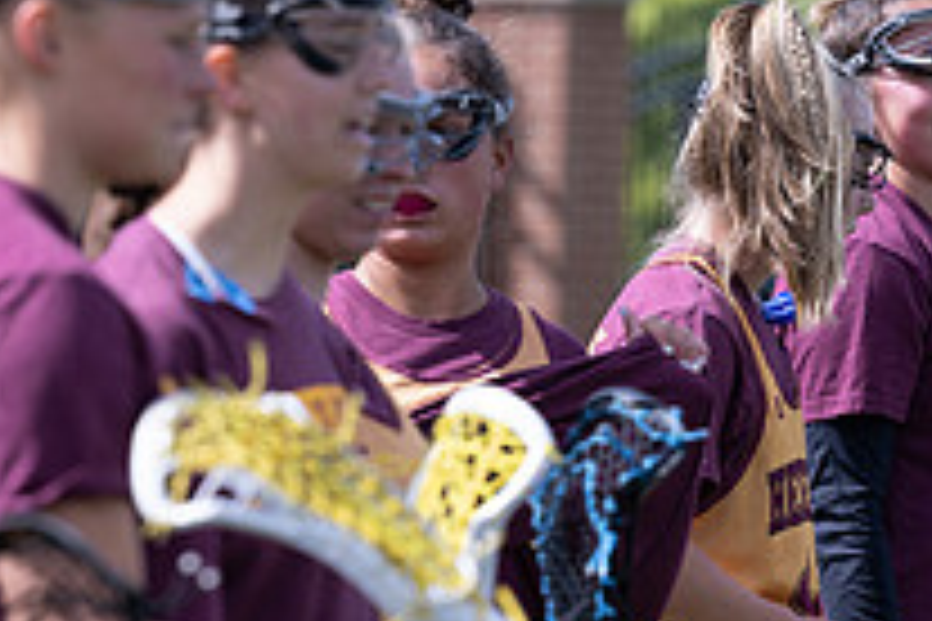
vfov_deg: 3.3
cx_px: 414
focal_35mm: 420
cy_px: 502
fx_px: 10872
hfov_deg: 4.9
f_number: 3.5
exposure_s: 1/2000
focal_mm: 150
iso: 250
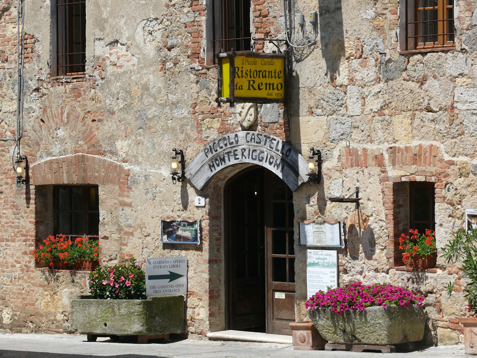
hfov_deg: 16.6
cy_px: 179
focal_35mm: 119
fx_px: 1640
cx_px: 238
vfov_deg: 12.5
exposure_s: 1/400
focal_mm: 25.2
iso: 100
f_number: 6.3
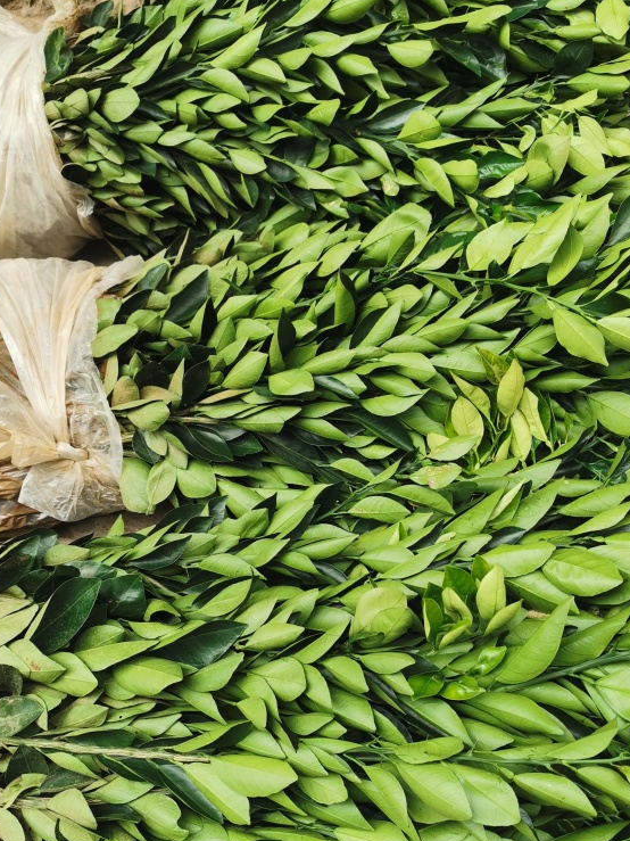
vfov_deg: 47.7
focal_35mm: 39
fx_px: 947
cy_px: 479
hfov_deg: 36.8
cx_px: 310
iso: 64
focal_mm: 5.56
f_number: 1.6
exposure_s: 1/100
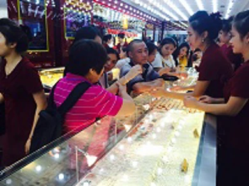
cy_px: 93
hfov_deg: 61.7
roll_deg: -2.4
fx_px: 208
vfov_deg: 48.2
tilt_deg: -11.5
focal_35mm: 29
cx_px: 124
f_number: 2.2
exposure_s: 1/120
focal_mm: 4.15
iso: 50
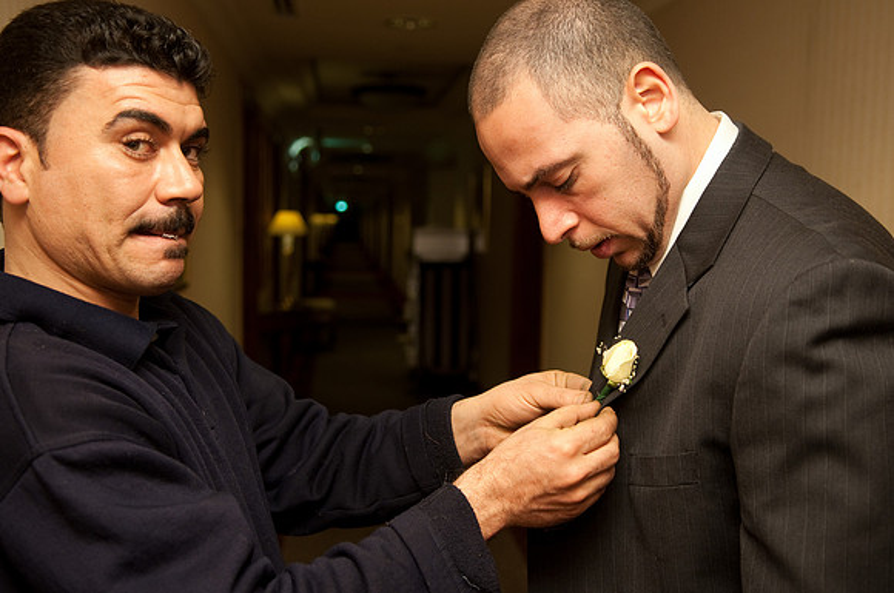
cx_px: 447
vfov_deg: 29.8
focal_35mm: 45
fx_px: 1116
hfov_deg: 43.7
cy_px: 296
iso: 400
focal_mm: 30
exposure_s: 1/100
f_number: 2.8
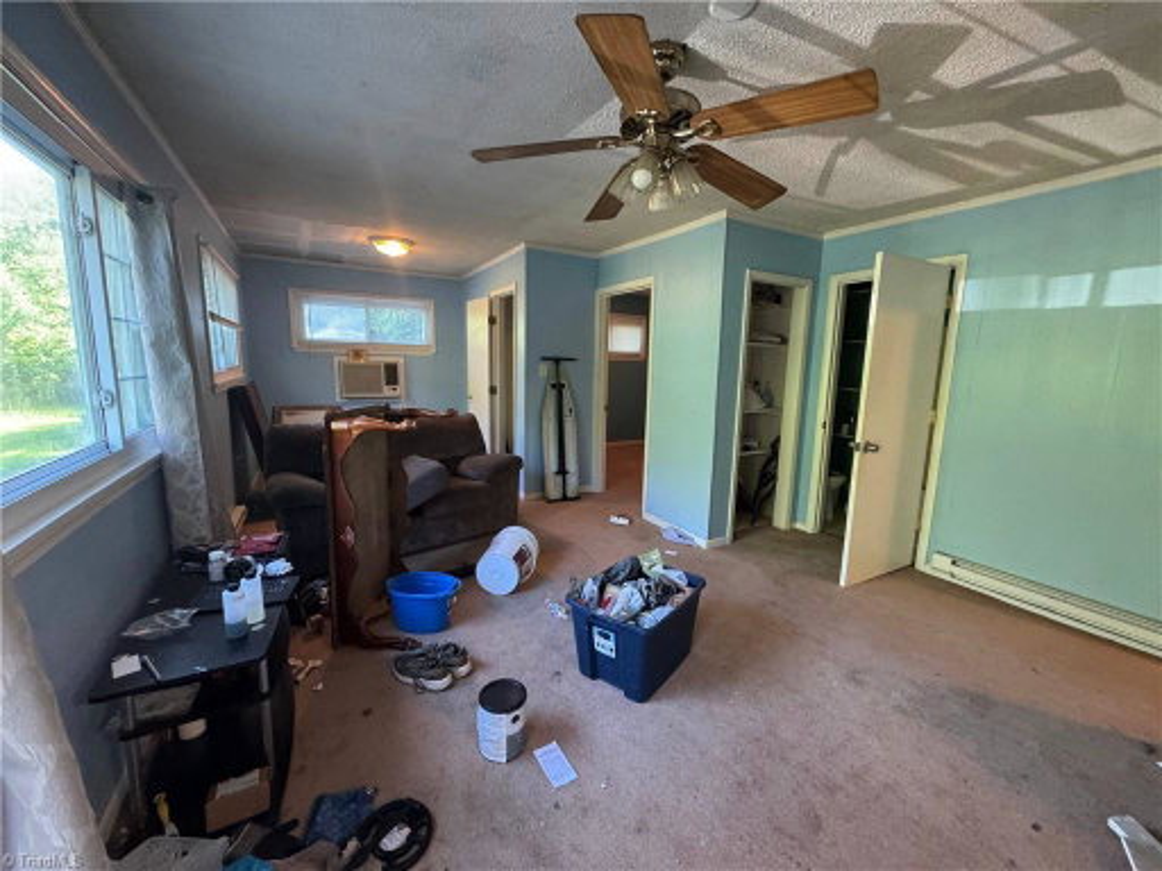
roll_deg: -0.9
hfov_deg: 102.1
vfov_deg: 85.7
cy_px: 436
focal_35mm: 14
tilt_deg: -10.0
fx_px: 470
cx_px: 581
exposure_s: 1/60
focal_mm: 2.22
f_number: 2.2
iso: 640
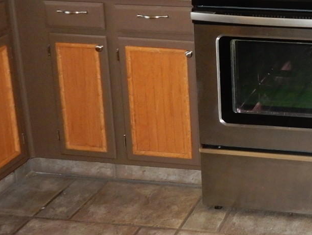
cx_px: 371
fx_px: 586
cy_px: 4
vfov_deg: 21.8
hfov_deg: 26.6
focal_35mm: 65
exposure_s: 1/30
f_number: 3.7
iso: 400
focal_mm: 4.5
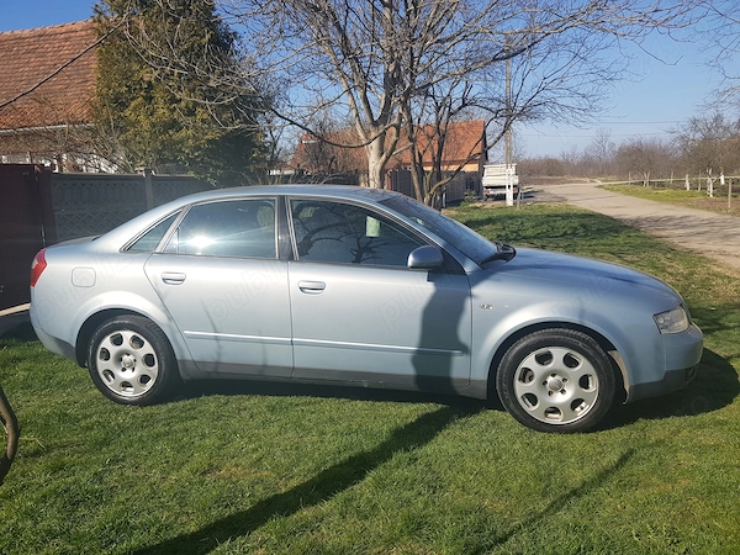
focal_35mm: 26
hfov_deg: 67.3
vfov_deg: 53.1
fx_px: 556
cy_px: 278
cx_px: 370
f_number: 1.7
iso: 40
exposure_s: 1/2128
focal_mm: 4.2
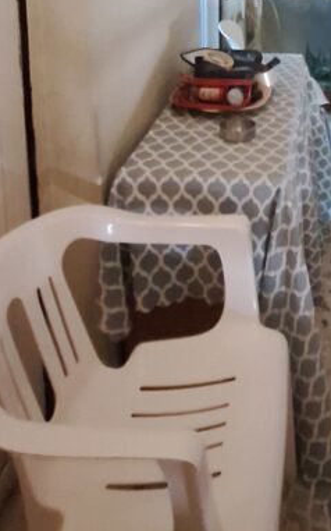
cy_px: -38
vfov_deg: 42.7
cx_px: 344
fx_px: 534
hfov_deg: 31.4
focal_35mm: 37
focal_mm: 1.74
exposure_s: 1/7
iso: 1250
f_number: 2.2
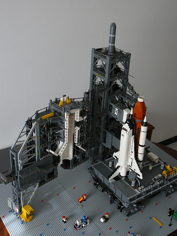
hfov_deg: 32.2
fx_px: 307
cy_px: 118
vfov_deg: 42.1
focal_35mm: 45
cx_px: 88
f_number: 3.2
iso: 100
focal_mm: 6.7
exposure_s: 1/50
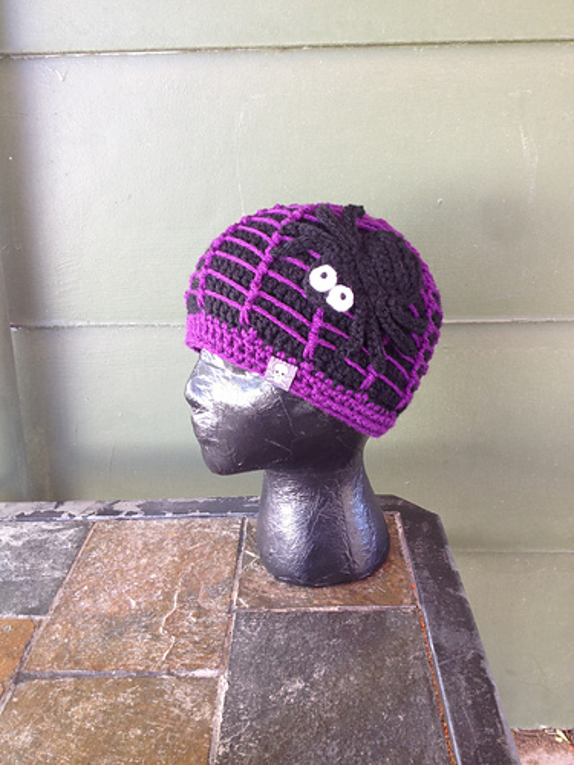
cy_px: 382
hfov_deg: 40.7
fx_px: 774
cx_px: 287
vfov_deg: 52.6
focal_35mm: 35
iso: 50
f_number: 2.4
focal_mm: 4.28
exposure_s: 1/30
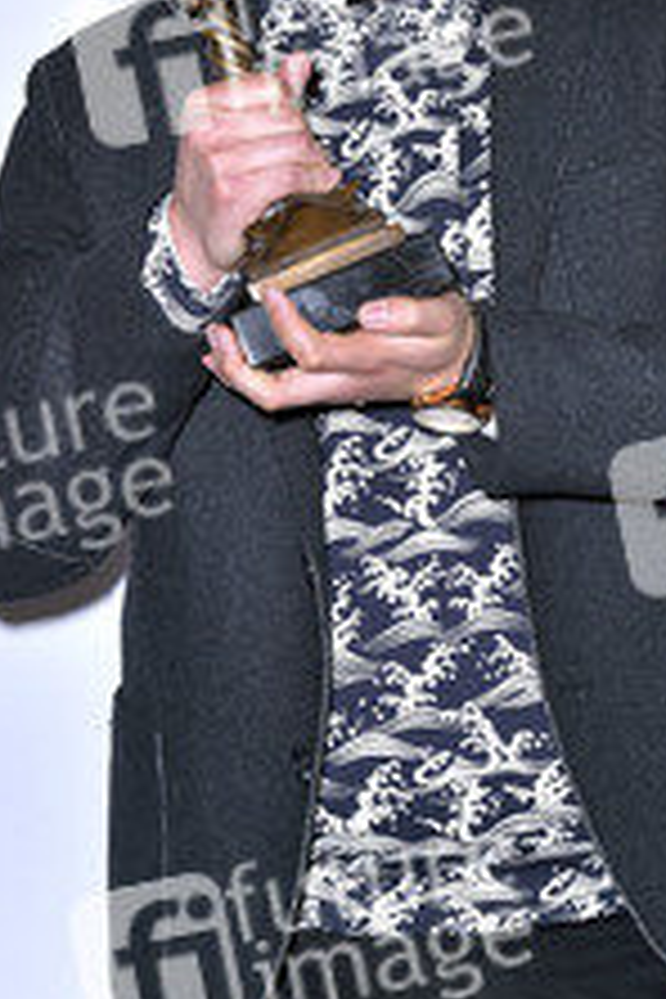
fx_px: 3496
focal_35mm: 126
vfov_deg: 16.2
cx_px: 434
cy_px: 266
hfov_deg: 10.9
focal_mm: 70
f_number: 6.3
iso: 500
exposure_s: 1/320
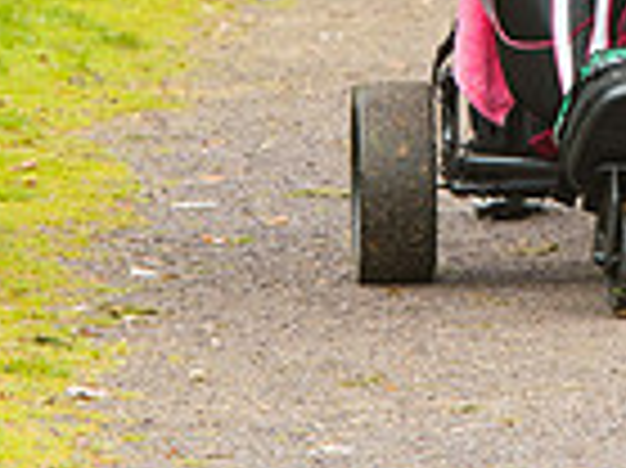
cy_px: -404
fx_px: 16533
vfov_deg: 1.6
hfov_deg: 2.2
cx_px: 828
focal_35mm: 915
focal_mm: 170
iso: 800
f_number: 7.1
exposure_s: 1/250
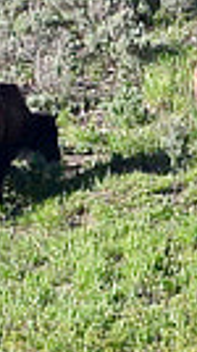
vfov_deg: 3.6
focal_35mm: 600
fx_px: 5593
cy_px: 628
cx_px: 37
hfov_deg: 2.0
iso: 125
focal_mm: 48
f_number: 5.6
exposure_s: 1/100
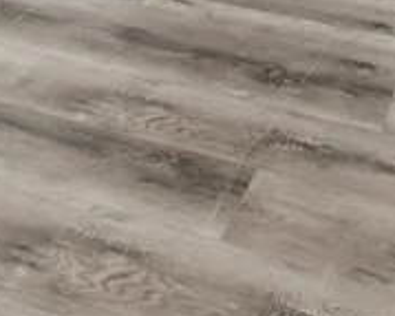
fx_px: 1005
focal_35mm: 86
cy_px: -403
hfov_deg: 21.8
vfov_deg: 13.7
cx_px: 57
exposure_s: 1/60
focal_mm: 16
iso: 400
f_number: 5.6
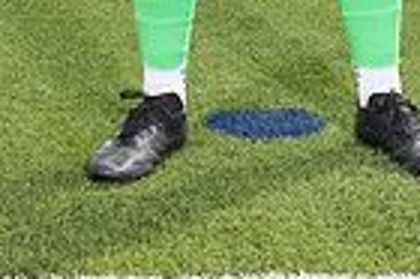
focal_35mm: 148
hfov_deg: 13.9
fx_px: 1725
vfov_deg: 8.5
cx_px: 246
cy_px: -372
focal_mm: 46
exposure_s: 1/320
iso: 125
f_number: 7.1
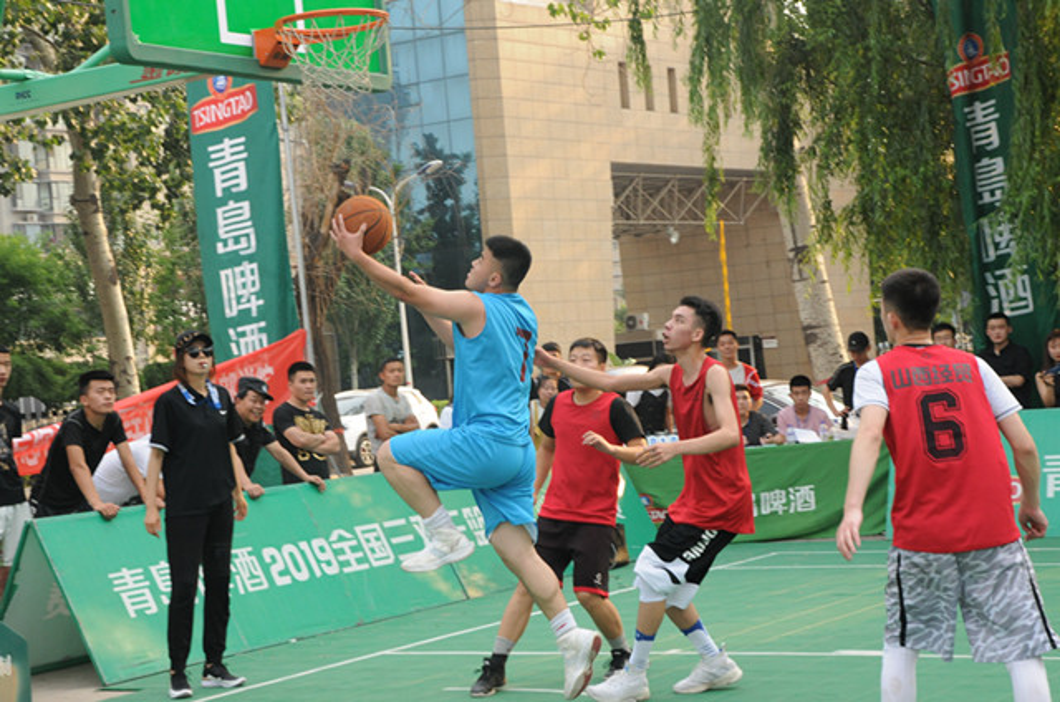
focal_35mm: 78
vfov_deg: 17.4
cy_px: 351
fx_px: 2292
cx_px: 530
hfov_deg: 26.0
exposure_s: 1/320
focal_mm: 52
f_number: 9
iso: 800
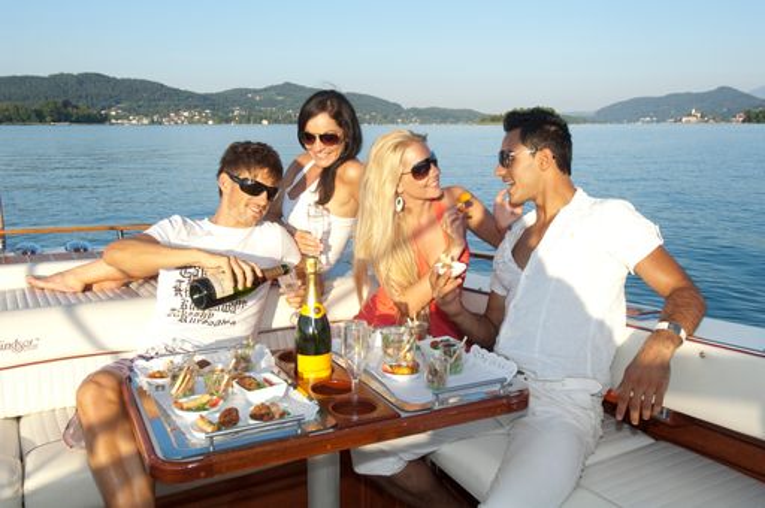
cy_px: 254
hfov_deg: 57.3
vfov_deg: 39.9
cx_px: 382
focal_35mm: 33
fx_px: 700
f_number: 8
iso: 200
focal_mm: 22
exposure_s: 1/250
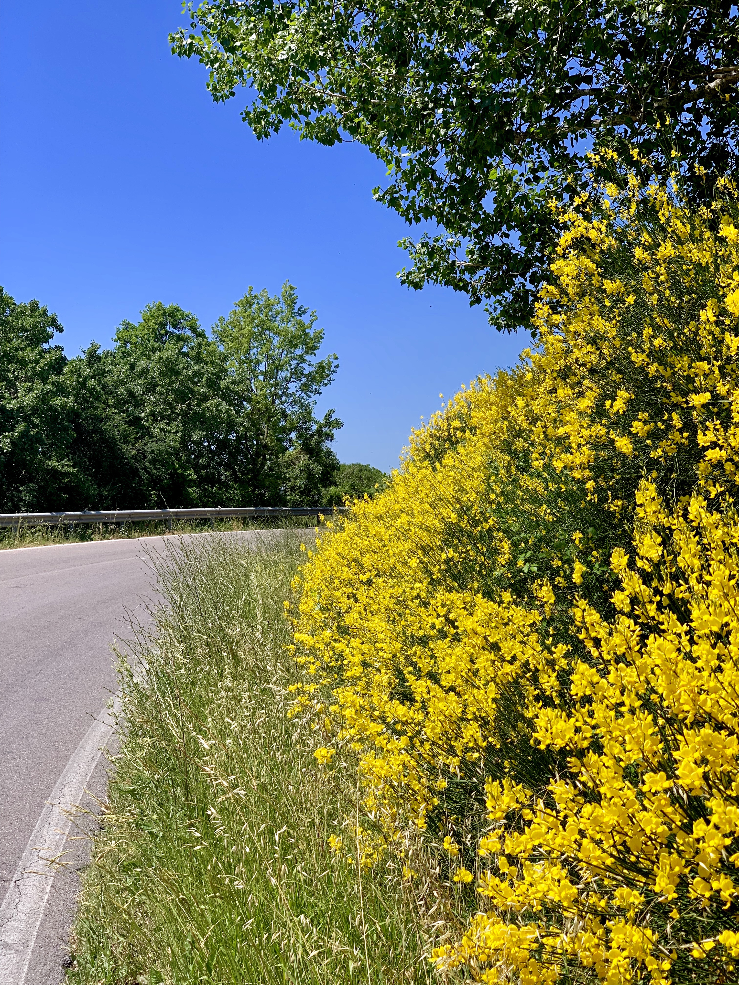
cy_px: 492
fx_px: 1480
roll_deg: +0.8
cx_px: 370
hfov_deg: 28.0
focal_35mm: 52
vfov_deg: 36.8
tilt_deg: +2.4
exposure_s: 1/872
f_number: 2.4
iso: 16
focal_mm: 6
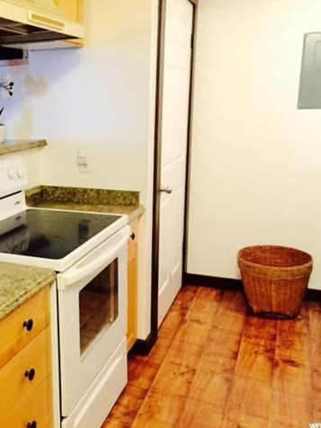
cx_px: 50
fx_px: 482
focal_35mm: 39
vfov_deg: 47.9
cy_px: 214
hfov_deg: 35.3
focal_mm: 4.15
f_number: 2.2
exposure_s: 1/24
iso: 250
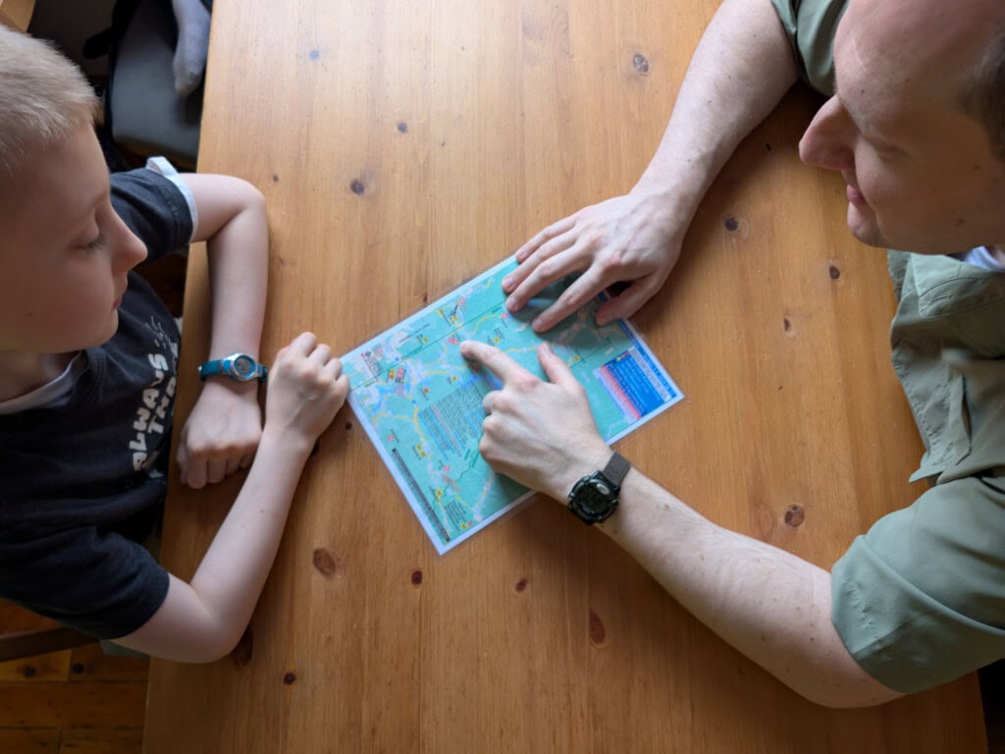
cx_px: 502
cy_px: 377
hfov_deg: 71.6
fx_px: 697
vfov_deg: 56.8
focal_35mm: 24
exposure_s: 1/28
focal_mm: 6.9
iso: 193
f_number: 1.7
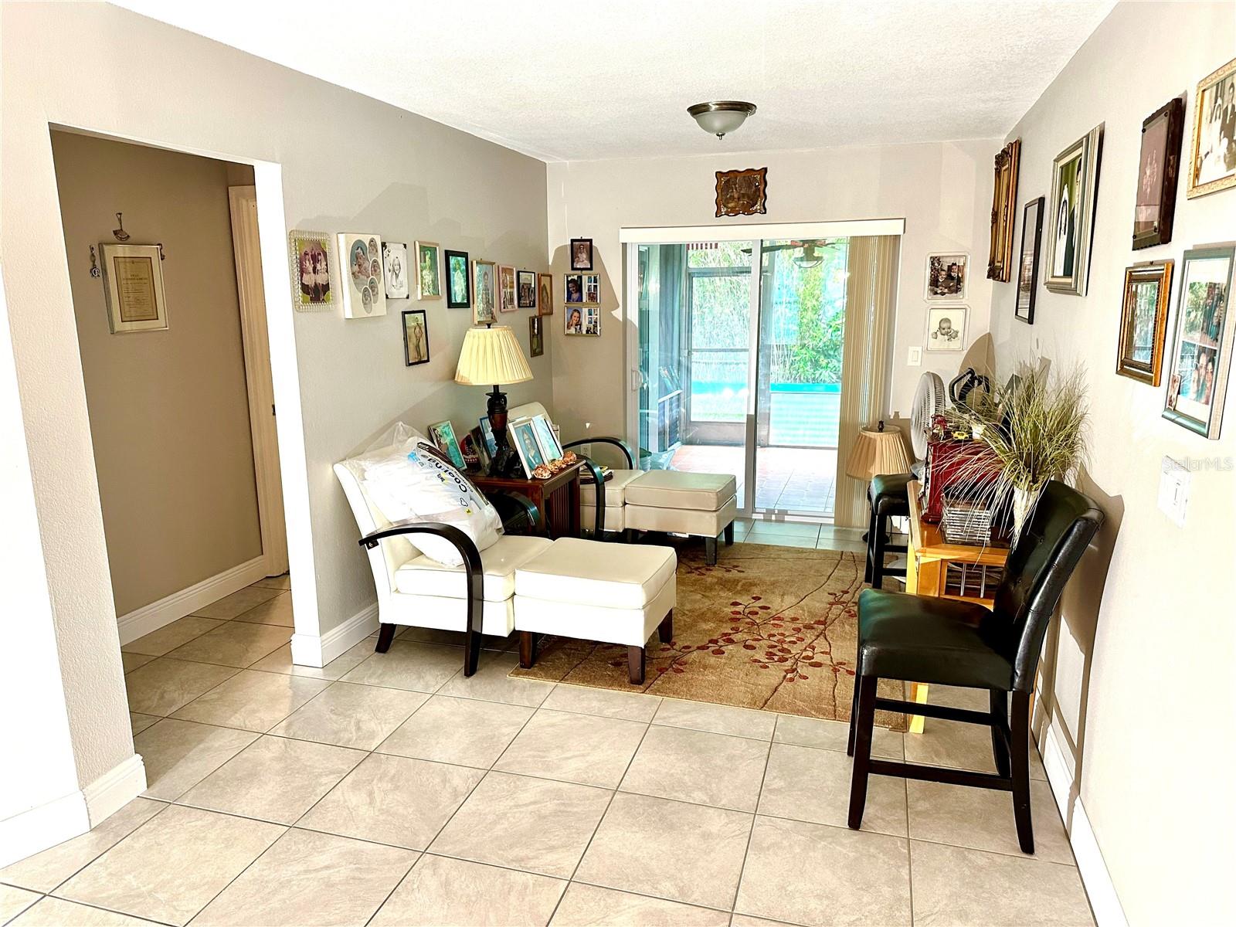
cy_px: 464
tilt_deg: -11.8
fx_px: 857
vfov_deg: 56.8
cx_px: 618
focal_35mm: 24
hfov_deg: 71.6
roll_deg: +0.4
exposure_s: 1/60
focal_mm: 6.86
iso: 320
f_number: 1.78
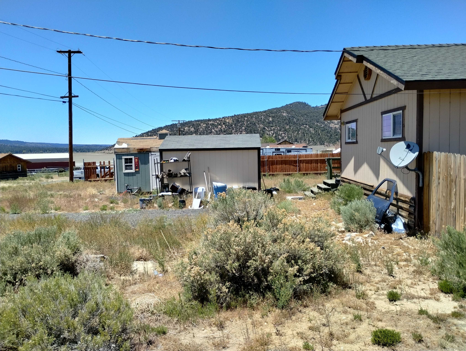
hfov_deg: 63.4
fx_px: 377
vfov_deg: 49.9
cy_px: 176
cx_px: 233
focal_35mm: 28
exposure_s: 1/520
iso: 100
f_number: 1.8
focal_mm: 4.27
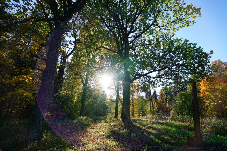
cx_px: 114
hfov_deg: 96.7
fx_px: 101
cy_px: 76
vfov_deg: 73.7
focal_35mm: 16
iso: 400
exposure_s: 1/320
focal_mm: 16
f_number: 8
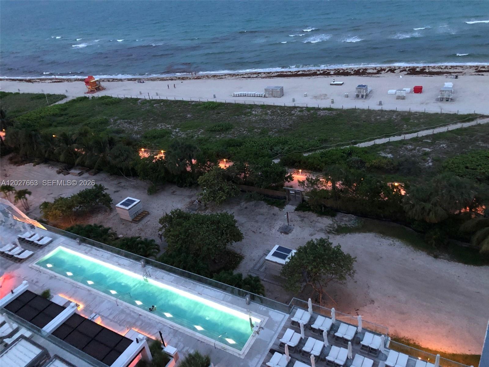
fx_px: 396
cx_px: 244
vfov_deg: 49.7
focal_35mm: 28
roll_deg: +8.9
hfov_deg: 63.4
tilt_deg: -28.0
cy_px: 184
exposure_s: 1/4
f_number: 1.8
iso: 125
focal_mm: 3.99
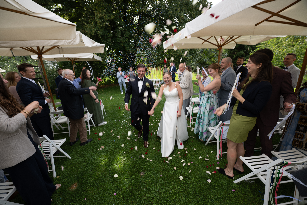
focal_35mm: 14
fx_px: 119
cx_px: 154
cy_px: 102
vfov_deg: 81.2
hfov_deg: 104.3
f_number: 5.6
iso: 100
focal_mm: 14
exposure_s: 1/80
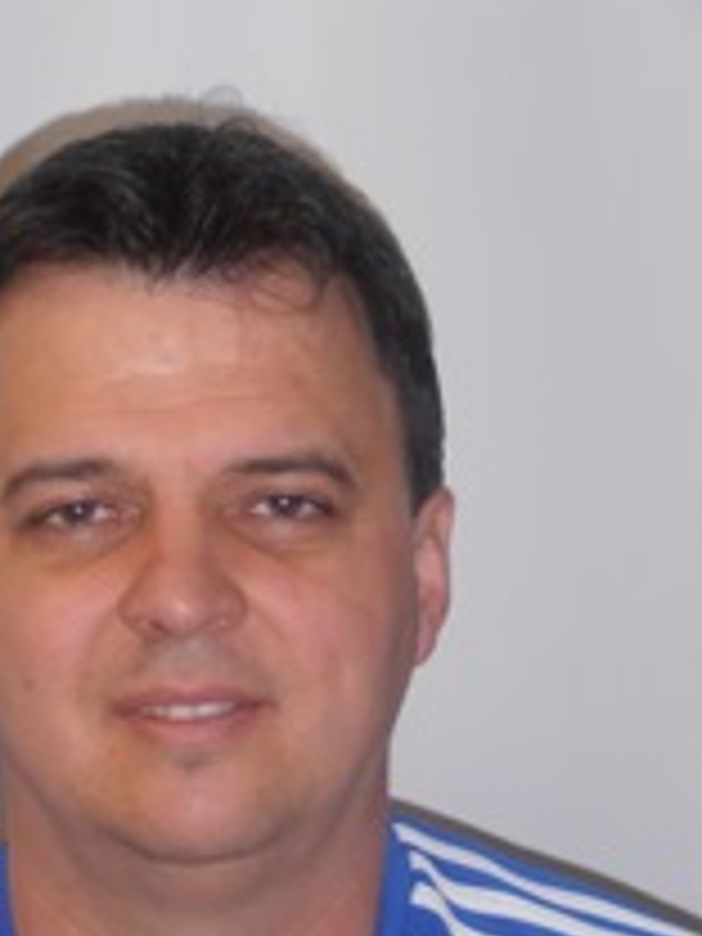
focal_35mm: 183
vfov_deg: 10.8
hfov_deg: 8.1
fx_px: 4948
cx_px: 187
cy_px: 749
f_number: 5.5
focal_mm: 19.64
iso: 320
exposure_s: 1/80
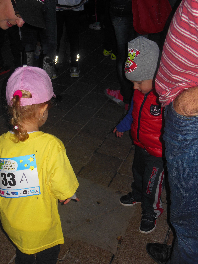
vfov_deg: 38.2
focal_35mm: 50
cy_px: 132
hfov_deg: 29.1
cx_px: 99
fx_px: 381
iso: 200
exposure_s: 1/60
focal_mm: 8.9
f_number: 4
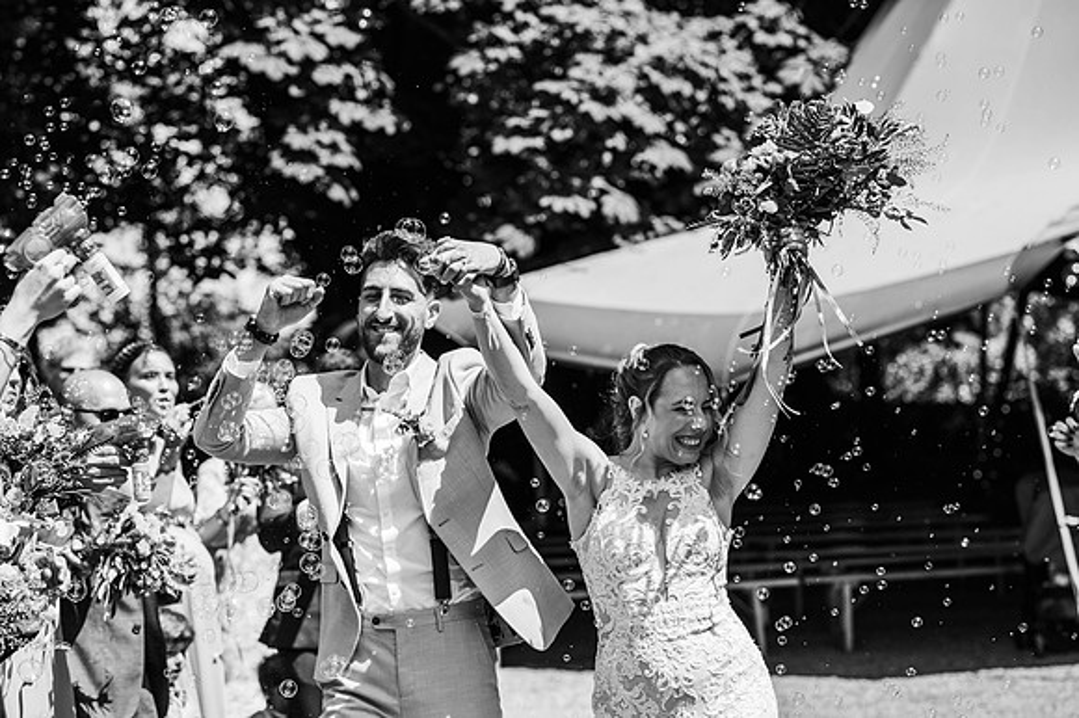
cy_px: 359
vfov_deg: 16.1
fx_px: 2546
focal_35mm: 85
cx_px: 540
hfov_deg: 23.9
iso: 100
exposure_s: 1/1000
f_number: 4
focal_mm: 85
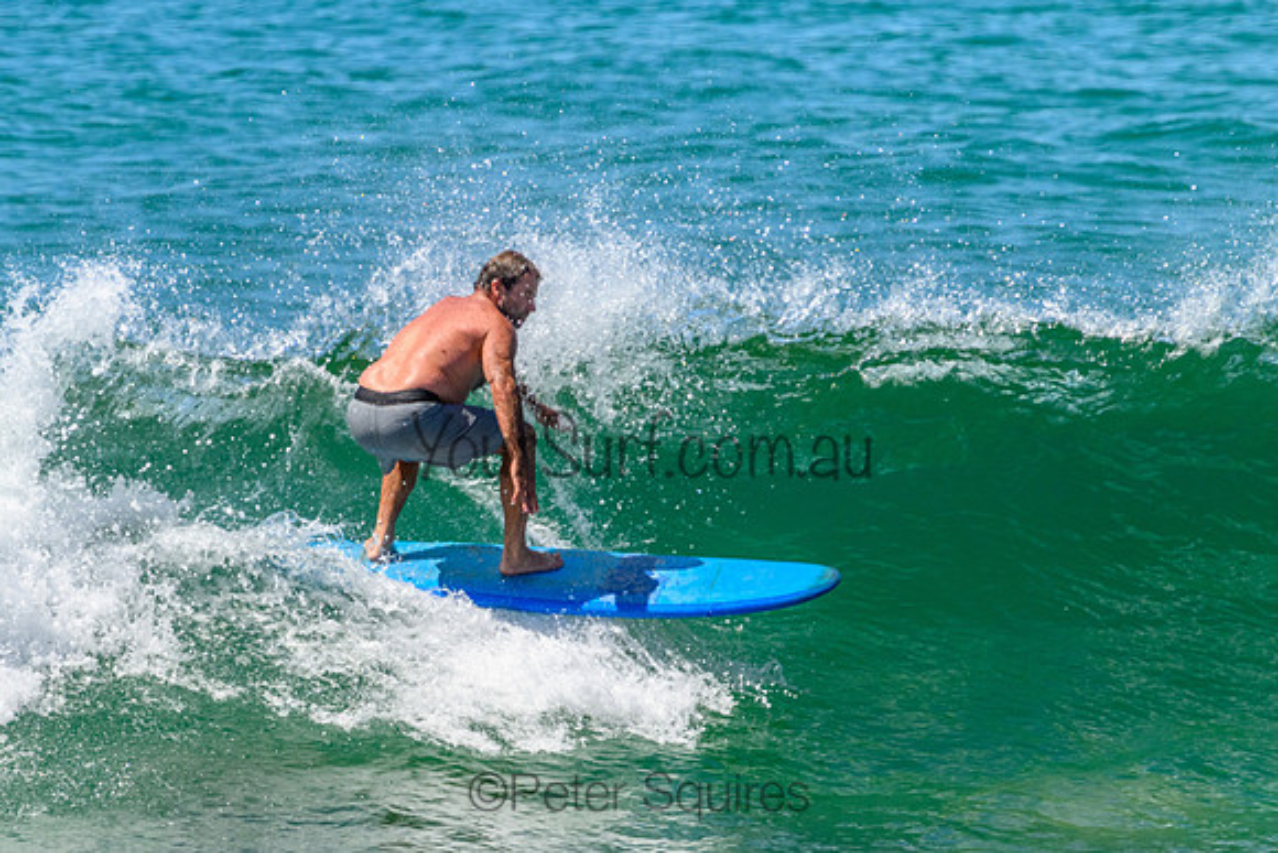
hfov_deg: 1.9
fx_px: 39078
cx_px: 565
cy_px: 527
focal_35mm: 1101
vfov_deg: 1.3
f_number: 11
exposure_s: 1/2000
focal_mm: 800
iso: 1100
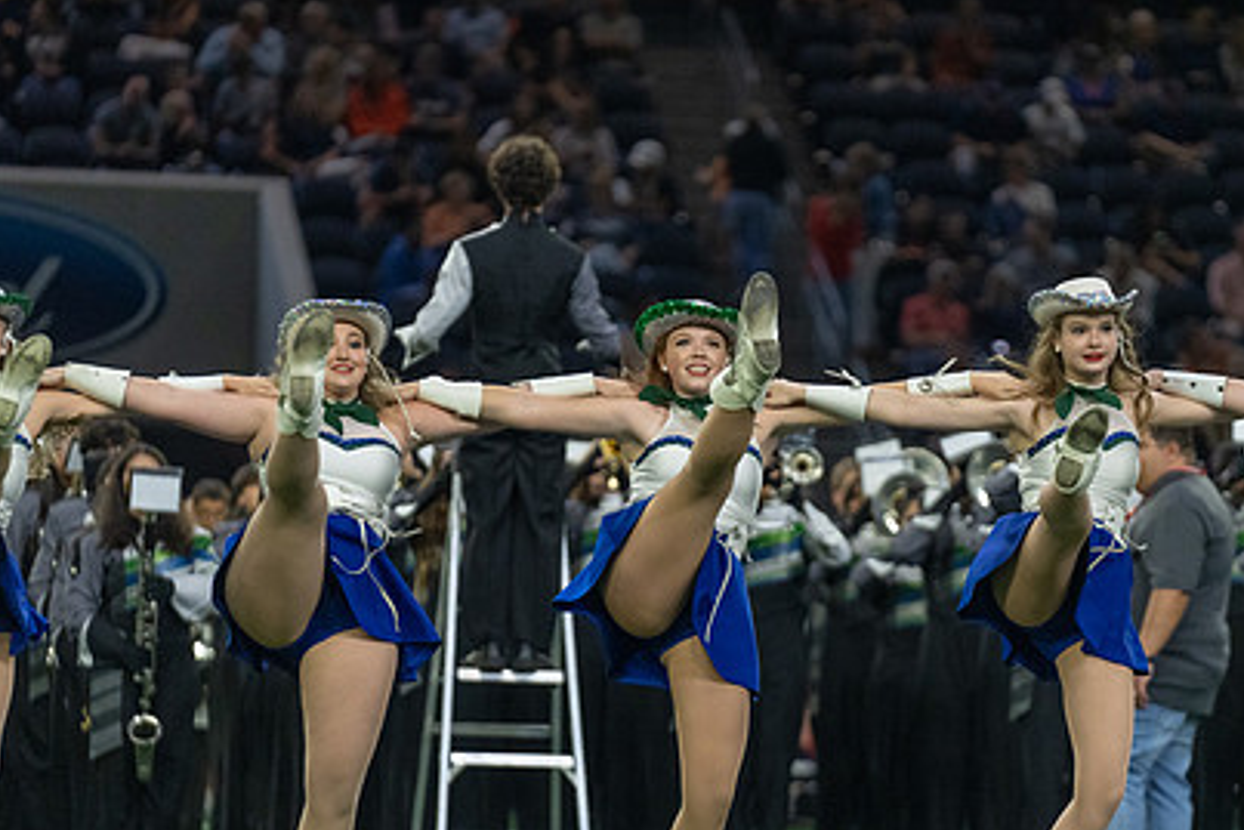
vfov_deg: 4.8
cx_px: 670
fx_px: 9955
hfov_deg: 7.2
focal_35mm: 288
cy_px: 591
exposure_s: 1/1000
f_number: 2.8
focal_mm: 200
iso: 3200
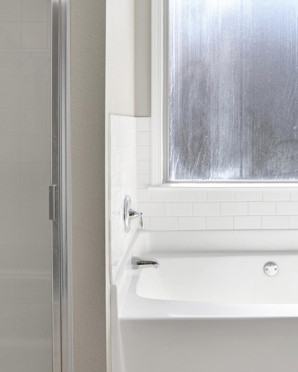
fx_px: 518
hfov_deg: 31.9
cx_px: 192
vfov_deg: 39.0
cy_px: 118
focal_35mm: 47
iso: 200
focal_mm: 22
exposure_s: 1/40
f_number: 11
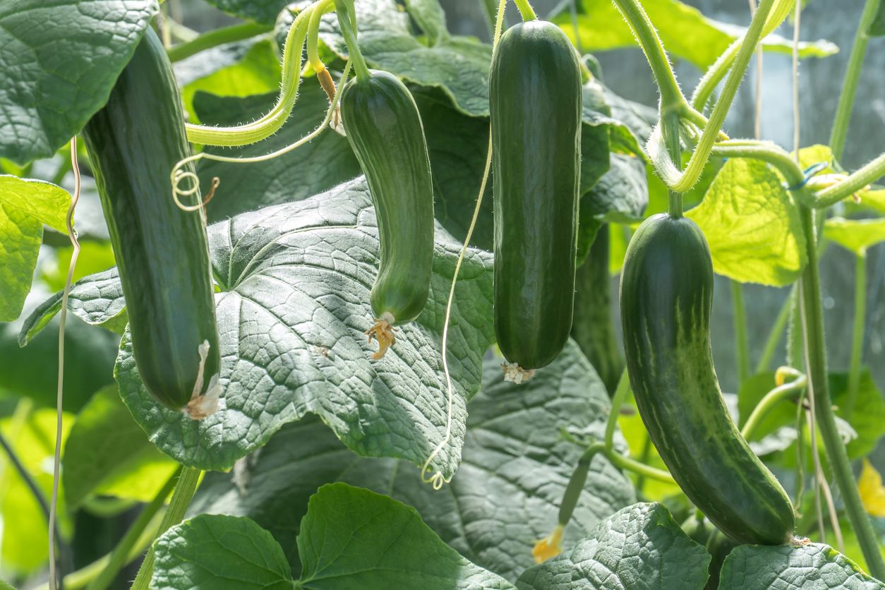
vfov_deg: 10.9
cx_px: 442
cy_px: 295
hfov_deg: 16.3
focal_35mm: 126
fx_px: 3097
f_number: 8
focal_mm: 84
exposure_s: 1/160
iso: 250
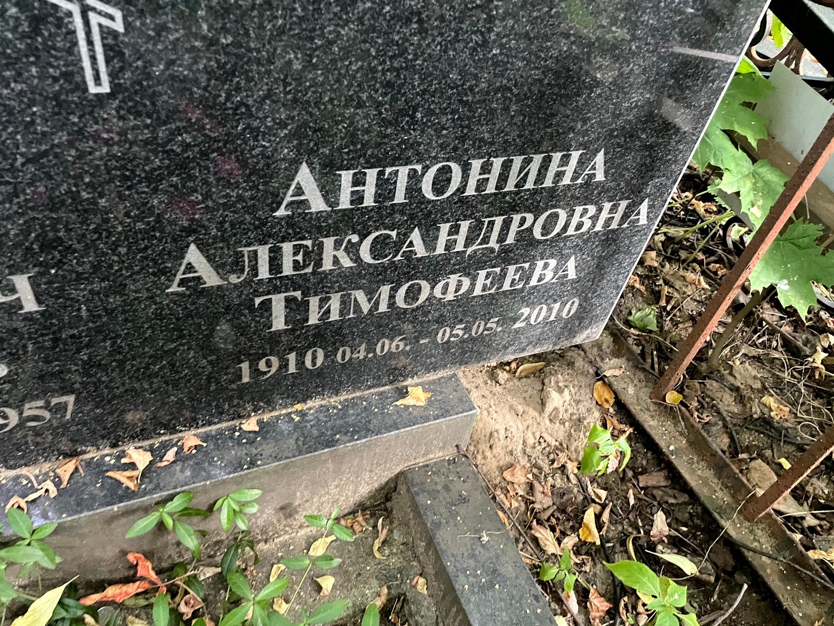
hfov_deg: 67.3
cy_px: 313
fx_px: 627
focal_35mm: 26
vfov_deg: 53.1
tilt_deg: -43.4
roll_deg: -12.7
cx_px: 417
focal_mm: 4.2
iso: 640
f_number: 1.6
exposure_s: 1/30
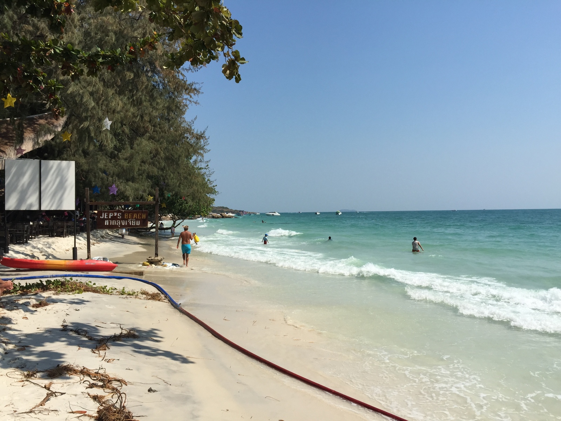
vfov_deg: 48.2
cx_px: 280
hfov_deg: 61.7
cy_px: 210
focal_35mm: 29
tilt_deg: +0.0
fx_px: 470
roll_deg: -0.4
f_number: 2.2
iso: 32
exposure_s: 1/3300
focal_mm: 4.15
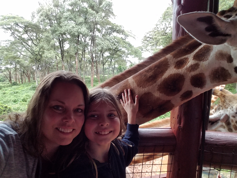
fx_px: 144
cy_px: 89
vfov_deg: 63.4
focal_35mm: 21
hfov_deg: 79.0
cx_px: 118
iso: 50
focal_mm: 2.1
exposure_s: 1/121
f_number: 1.7
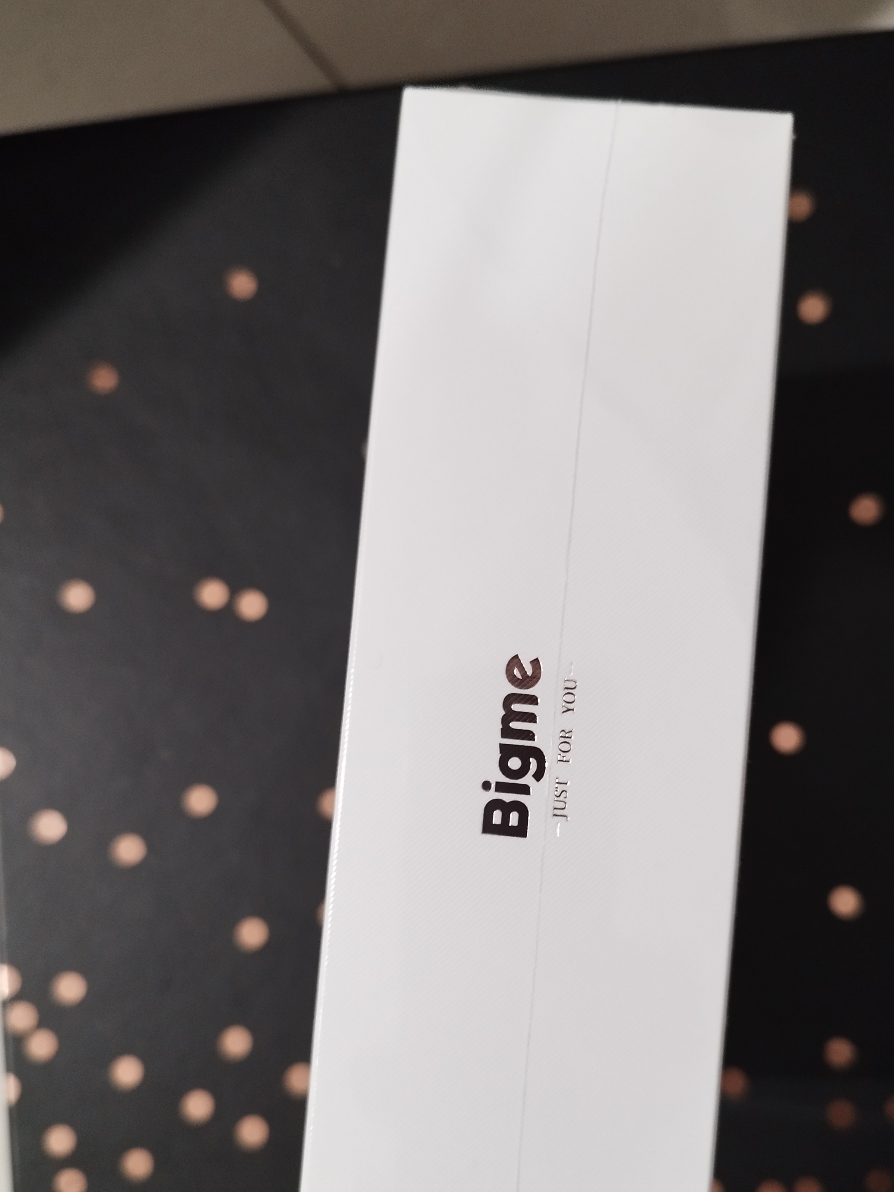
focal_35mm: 30
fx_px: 1033
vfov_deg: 59.7
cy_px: 679
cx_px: 521
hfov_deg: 46.6
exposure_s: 1/25
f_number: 1.89
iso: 950
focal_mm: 5.89
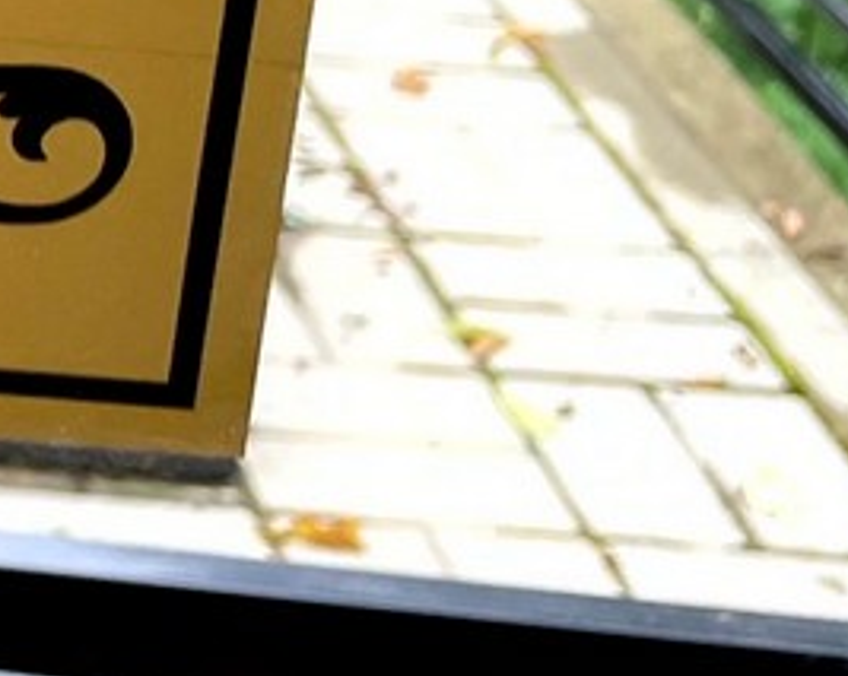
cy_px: -333
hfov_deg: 11.8
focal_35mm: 137
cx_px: -1085
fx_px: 3435
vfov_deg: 10.8
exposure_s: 1/121
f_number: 1.6
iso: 80
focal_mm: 4.2
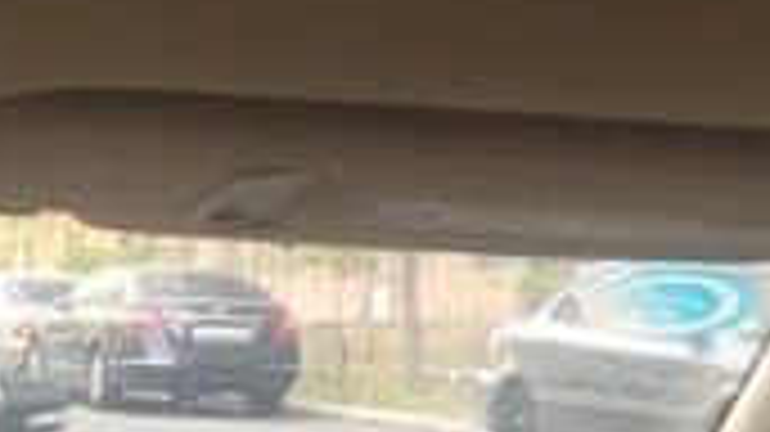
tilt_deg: -7.4
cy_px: 650
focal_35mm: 122
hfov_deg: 15.3
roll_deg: -0.9
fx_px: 2490
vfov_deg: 9.6
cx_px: -585
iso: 50
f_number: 2.2
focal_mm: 4.15
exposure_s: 1/100
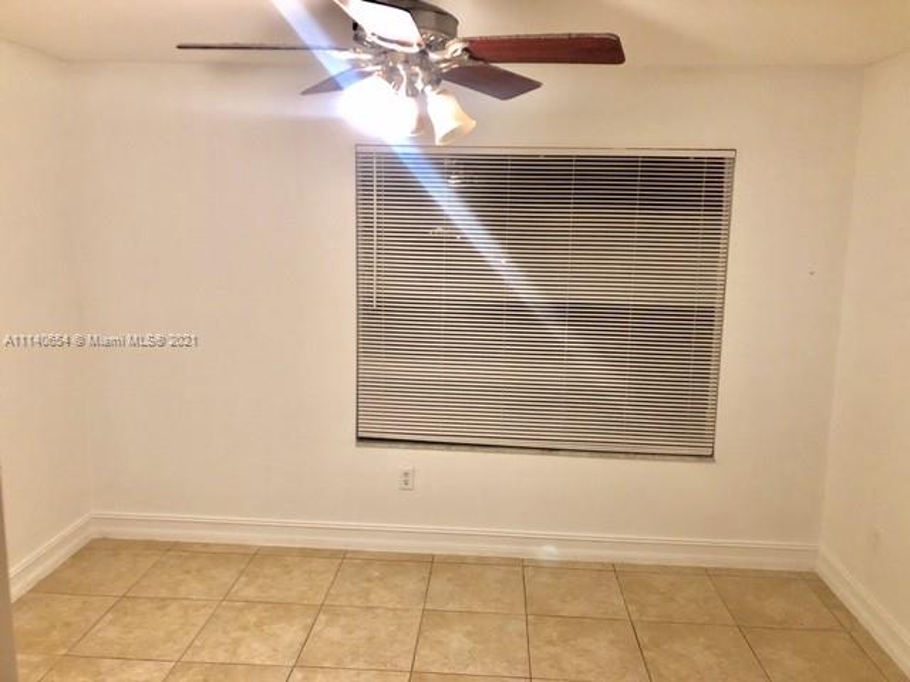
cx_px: 455
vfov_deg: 49.7
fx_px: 736
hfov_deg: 63.4
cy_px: 341
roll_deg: -1.5
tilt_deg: -9.1
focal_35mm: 28
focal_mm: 4
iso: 100
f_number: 1.8
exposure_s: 1/15
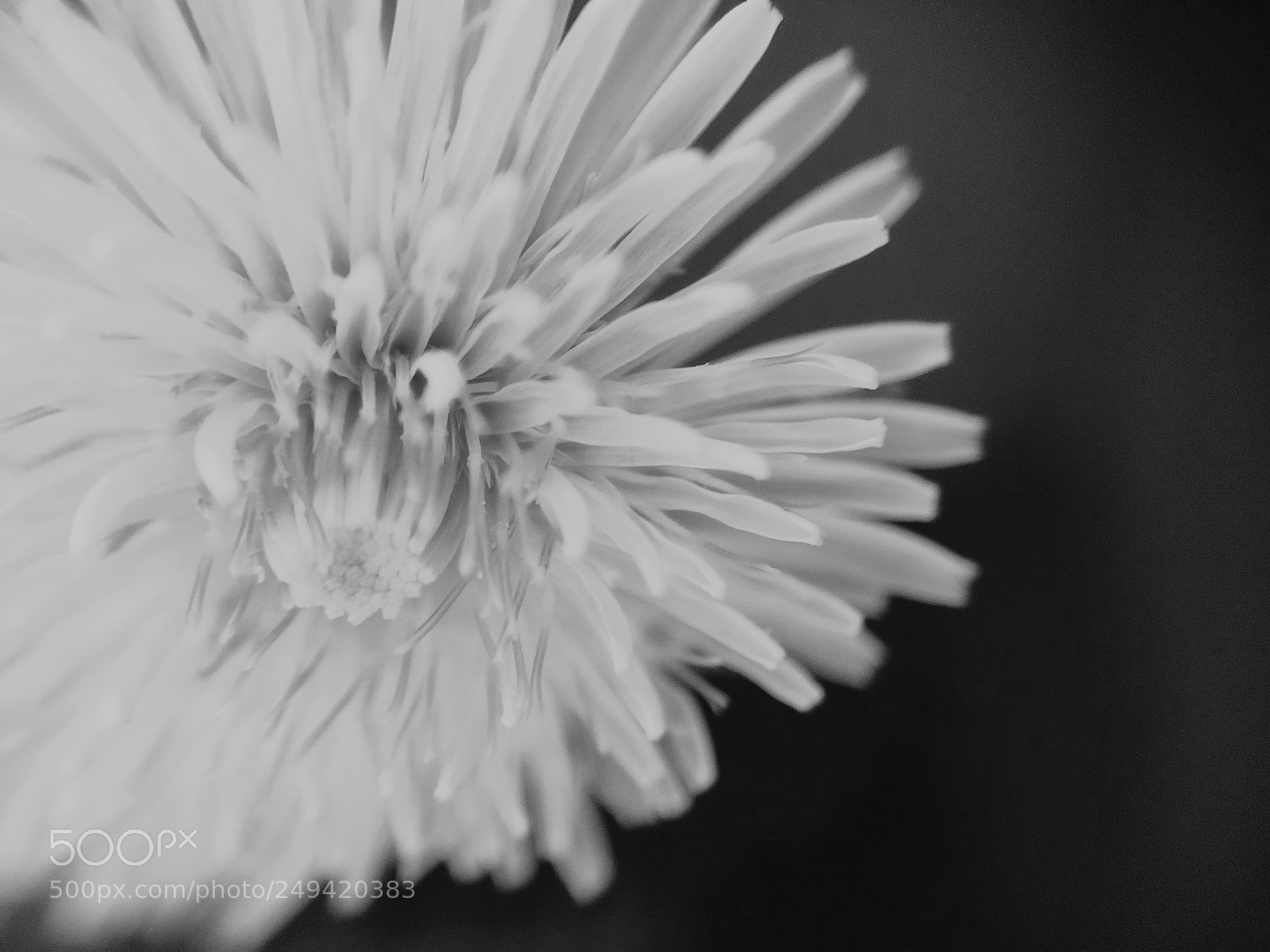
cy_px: 476
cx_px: 635
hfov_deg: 63.4
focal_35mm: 28
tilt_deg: -63.5
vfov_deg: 49.7
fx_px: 1027
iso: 100
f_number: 1.8
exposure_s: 1/12
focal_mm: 4
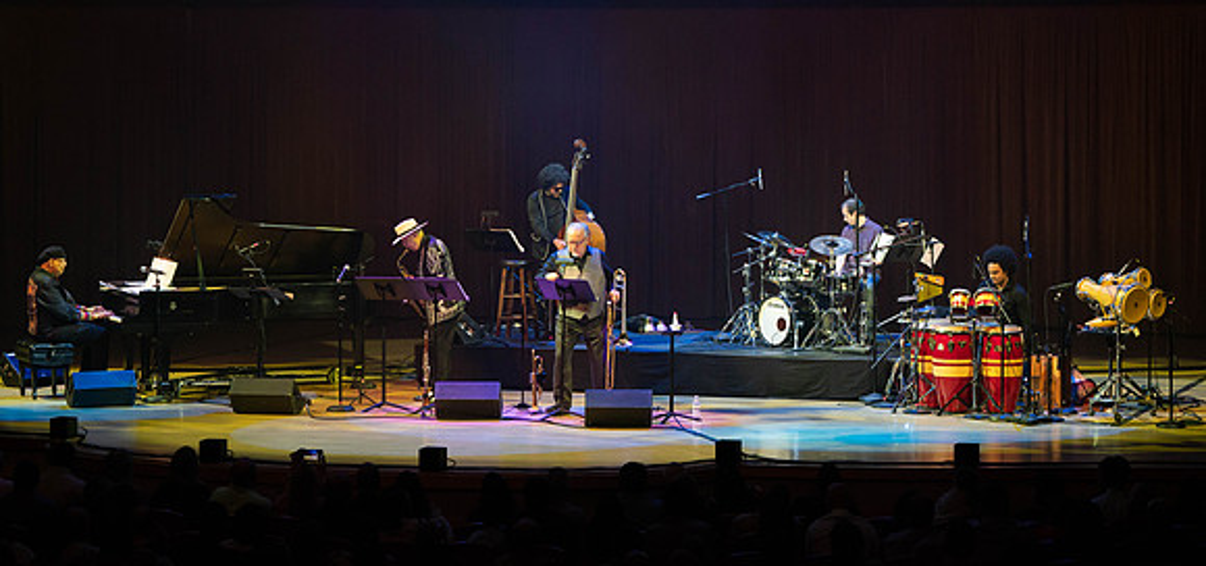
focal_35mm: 109
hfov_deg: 20.4
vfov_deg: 9.6
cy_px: 163
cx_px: 603
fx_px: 3350
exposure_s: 1/160
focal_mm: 100
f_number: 5.6
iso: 2500
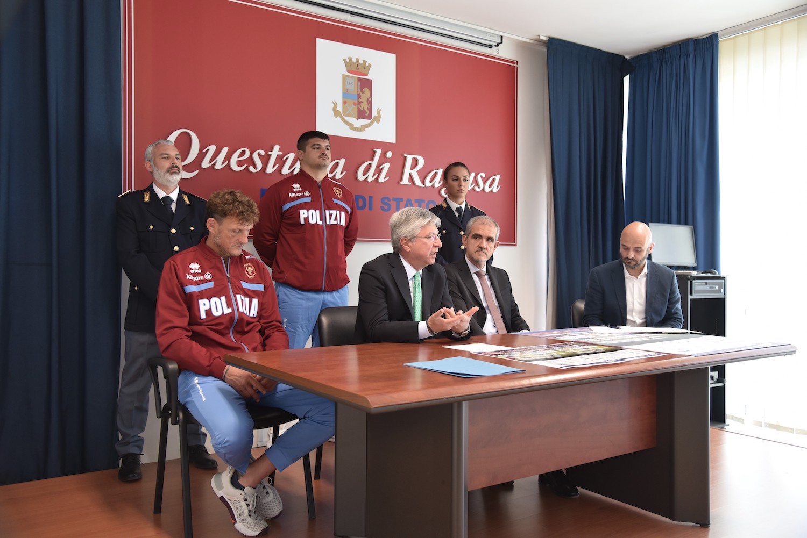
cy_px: 269
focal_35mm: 31
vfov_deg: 42.4
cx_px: 404
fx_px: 695
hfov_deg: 60.3
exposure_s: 1/60
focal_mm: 31
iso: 1000
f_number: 4
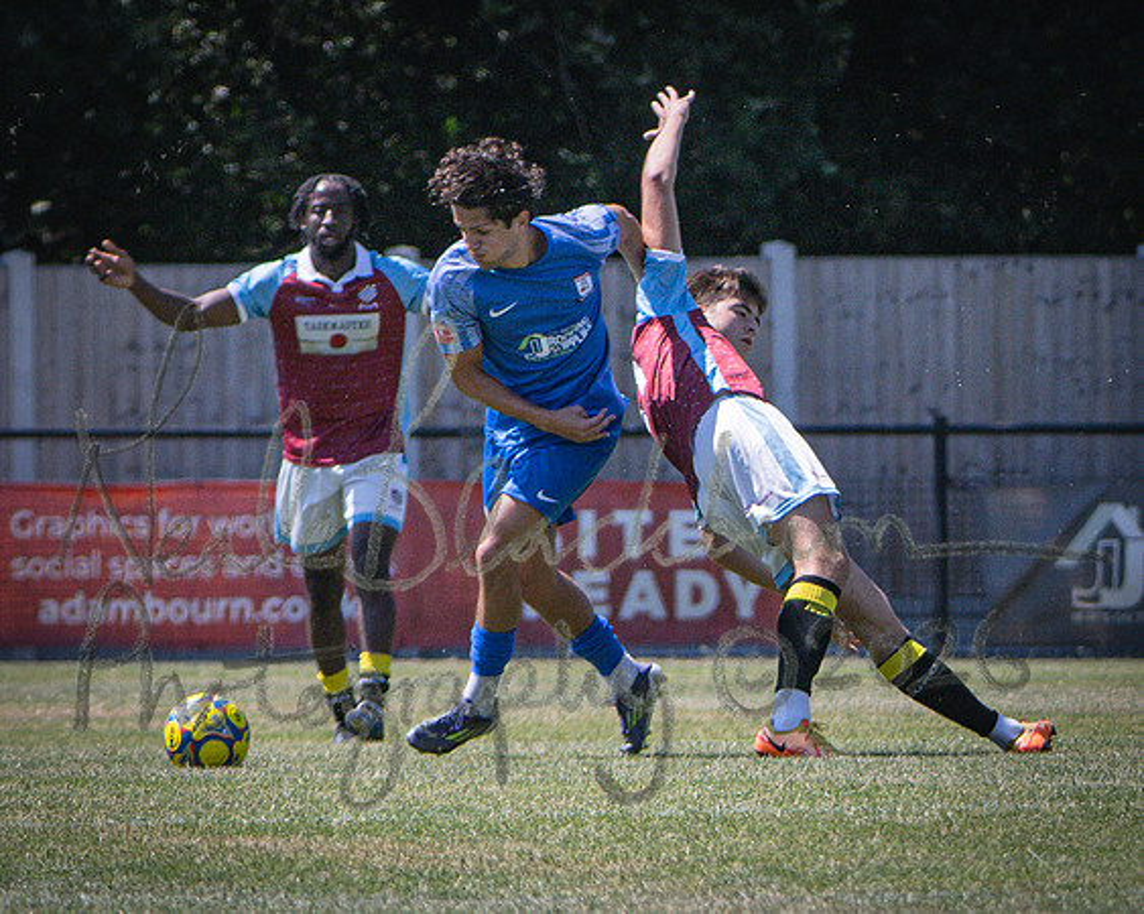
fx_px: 40482
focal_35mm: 1196
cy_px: 897
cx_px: 457
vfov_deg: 1.3
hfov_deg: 1.6
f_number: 4
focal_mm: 300
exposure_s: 1/2500
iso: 400
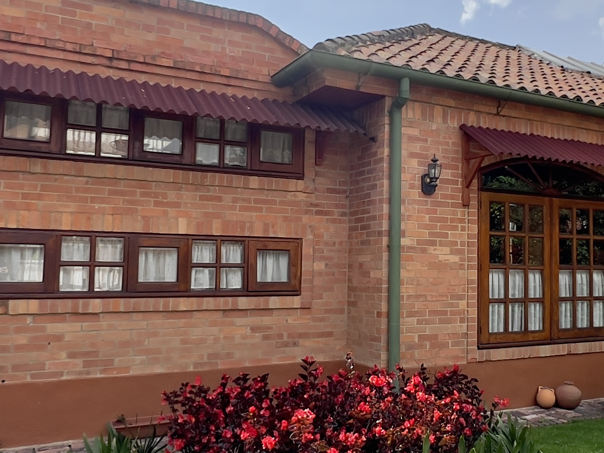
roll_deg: -0.4
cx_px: 432
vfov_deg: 39.7
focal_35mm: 36
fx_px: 628
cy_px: 223
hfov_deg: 49.8
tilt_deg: +3.9
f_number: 1.8
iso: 32
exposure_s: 1/1107
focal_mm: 1.57
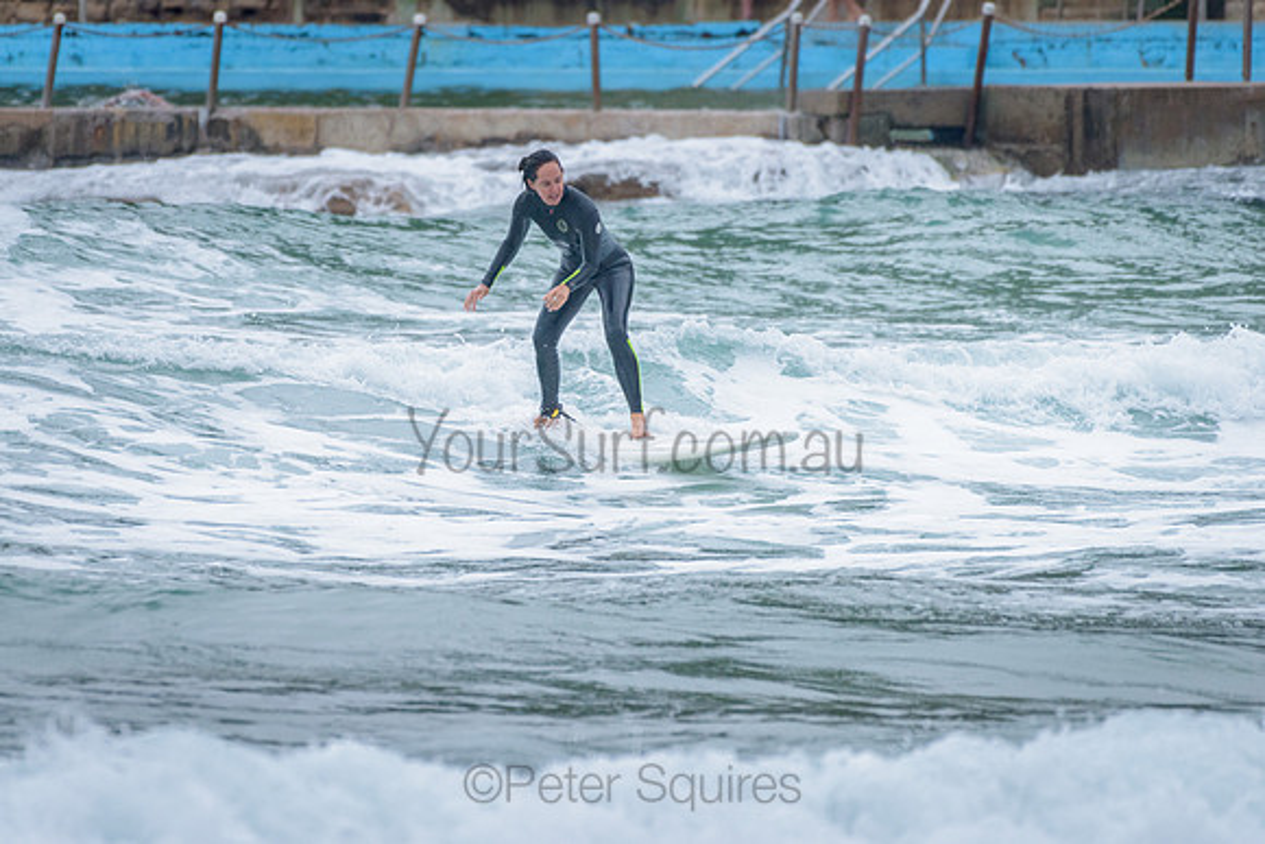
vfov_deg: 2.2
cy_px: 355
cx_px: 490
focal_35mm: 613
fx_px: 21552
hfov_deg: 3.4
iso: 1400
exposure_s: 1/2000
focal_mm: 500
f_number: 5.6
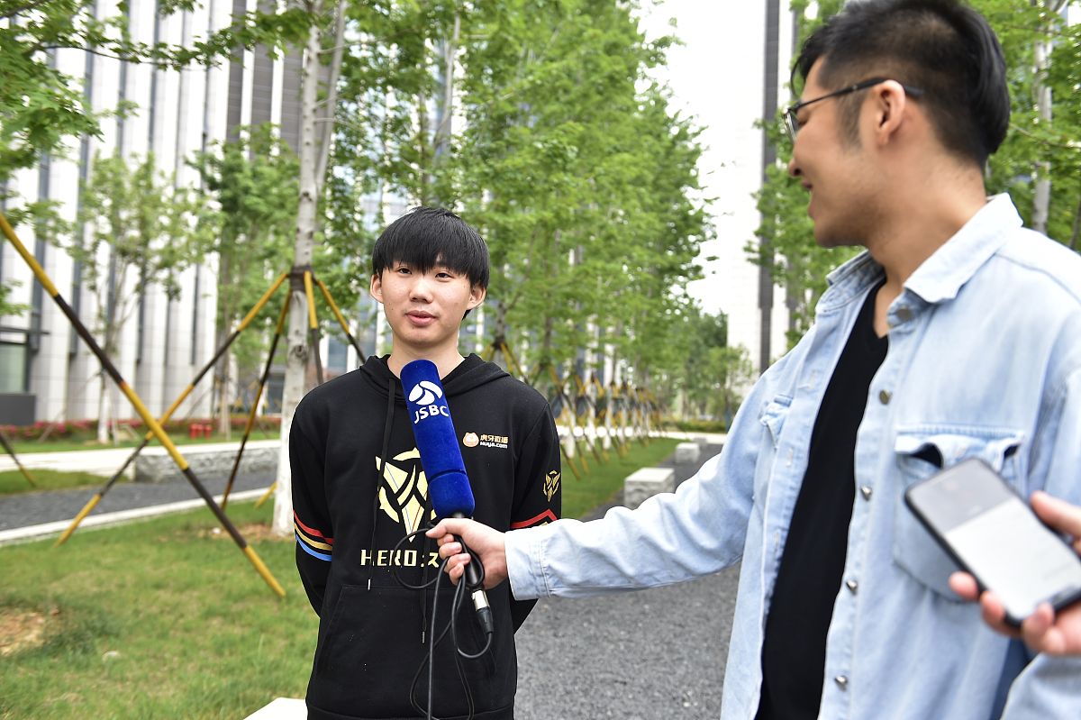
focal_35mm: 35
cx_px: 540
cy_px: 360
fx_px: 1050
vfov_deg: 37.8
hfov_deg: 54.5
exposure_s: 1/125
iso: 400
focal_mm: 35
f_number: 3.5
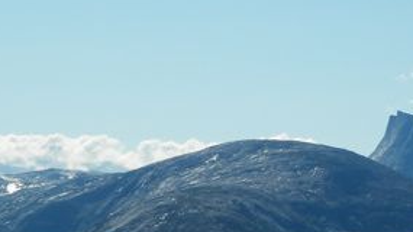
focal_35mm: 147
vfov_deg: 8.2
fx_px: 1609
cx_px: 268
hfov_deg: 14.6
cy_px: 177
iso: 80
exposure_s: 1/160
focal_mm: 10.8
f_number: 12
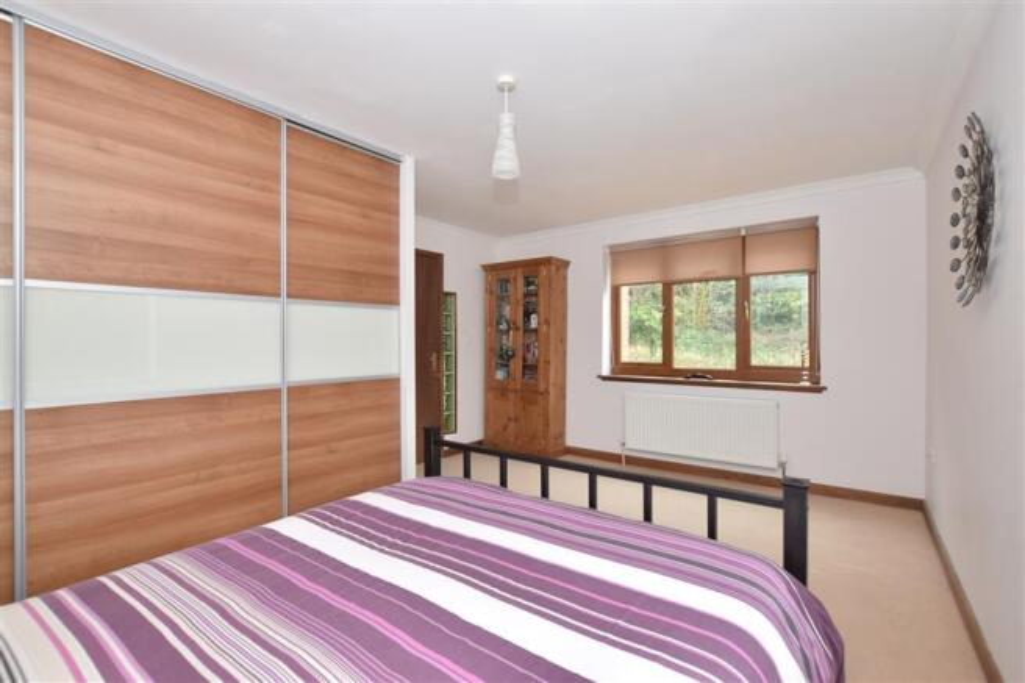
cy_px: 342
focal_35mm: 15
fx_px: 427
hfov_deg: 100.4
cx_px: 512
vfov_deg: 77.3
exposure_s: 1/25
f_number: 8
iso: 500
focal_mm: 10
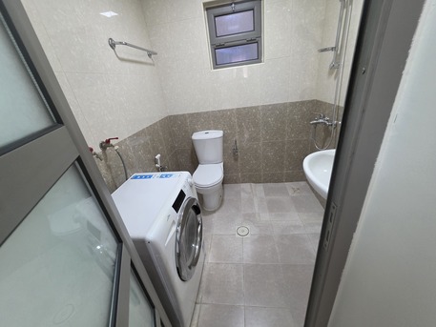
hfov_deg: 106.2
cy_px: 164
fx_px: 164
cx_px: 218
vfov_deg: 89.9
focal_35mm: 13
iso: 400
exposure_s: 1/50
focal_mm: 2.2
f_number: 1.9
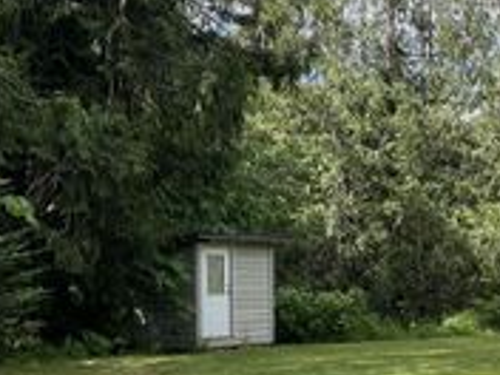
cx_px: 503
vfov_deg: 20.6
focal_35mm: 71
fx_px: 1026
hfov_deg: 26.0
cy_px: 250
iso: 32
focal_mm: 5.1
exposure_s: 1/1575
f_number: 1.6
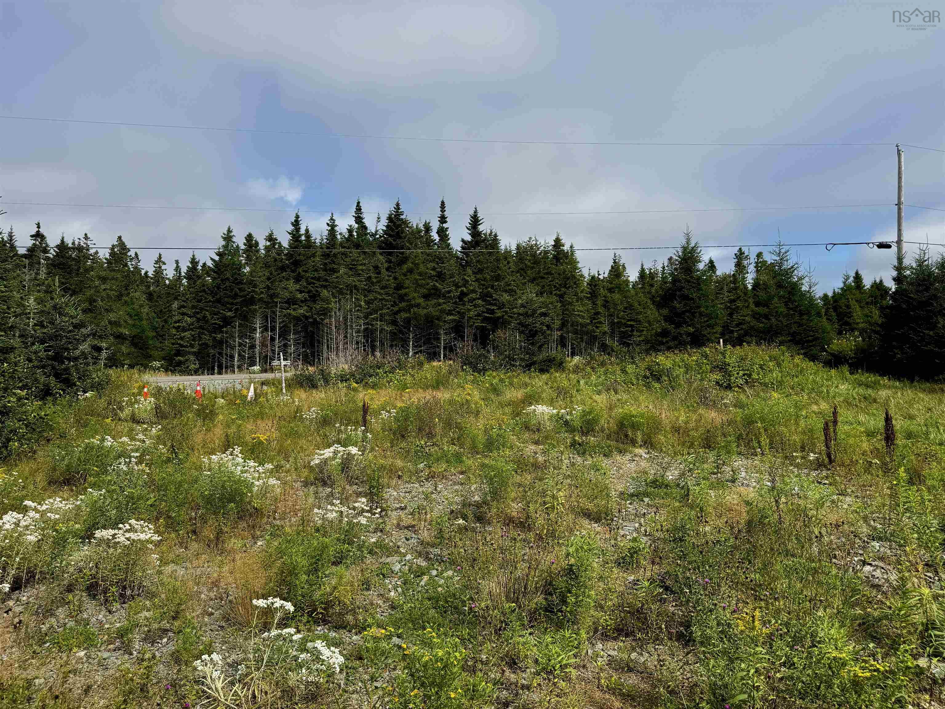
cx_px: 472
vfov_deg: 56.8
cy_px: 354
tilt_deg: +2.9
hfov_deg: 71.6
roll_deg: +1.1
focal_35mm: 24
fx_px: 655
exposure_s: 1/4950
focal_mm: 6.76
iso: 80
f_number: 1.78
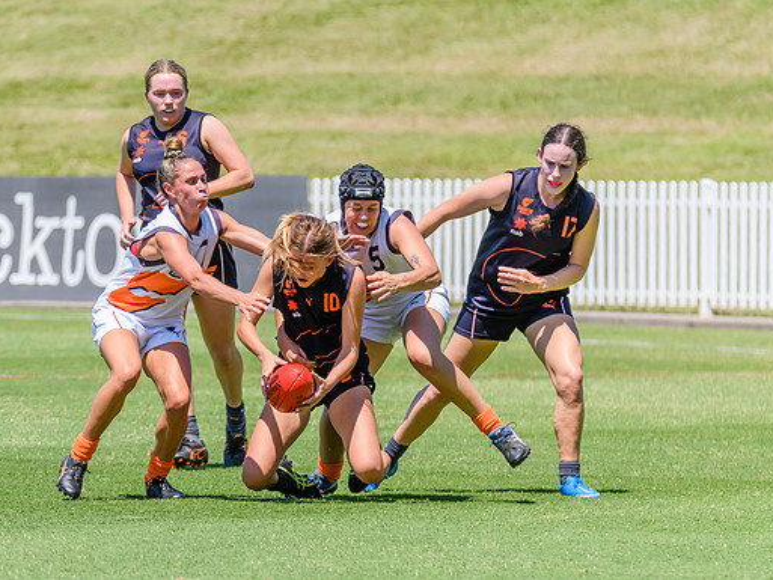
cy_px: 312
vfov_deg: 2.8
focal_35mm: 534
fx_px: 11927
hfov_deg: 3.7
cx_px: 267
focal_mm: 320
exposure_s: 1/2000
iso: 800
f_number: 8
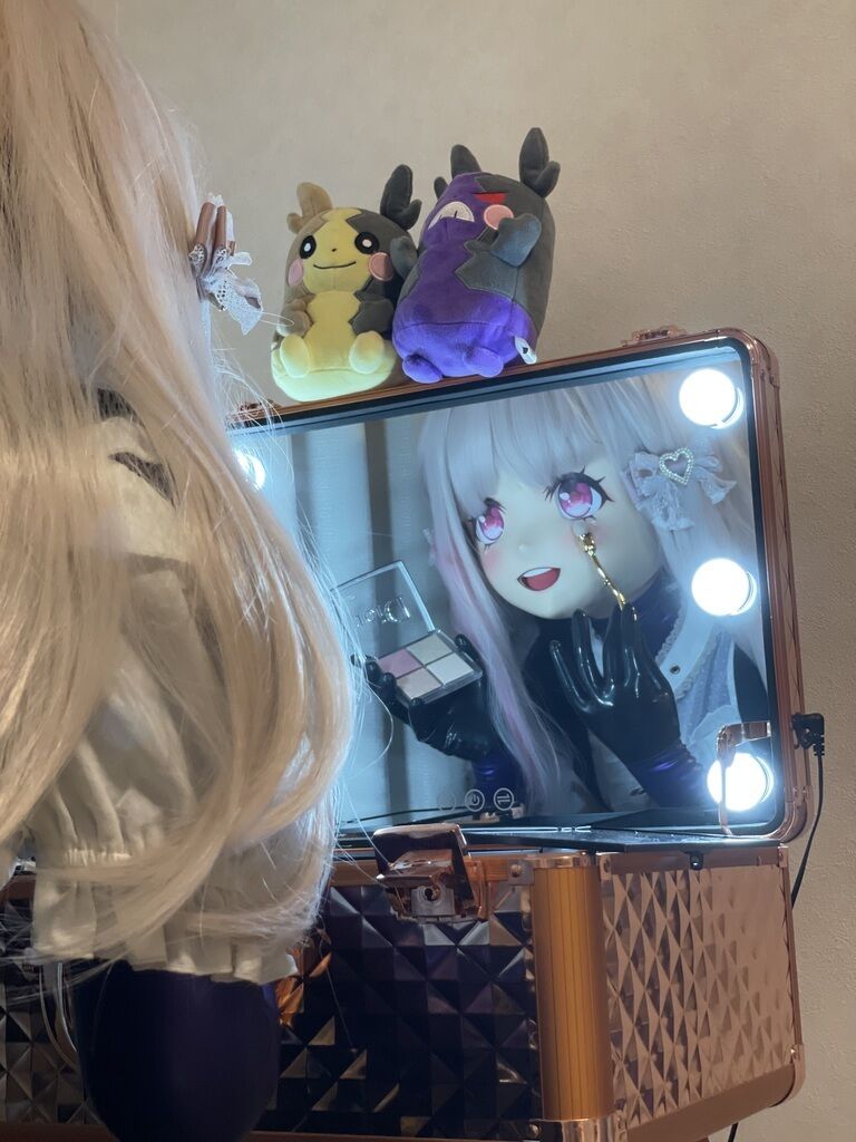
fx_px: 1715
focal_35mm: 52
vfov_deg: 36.8
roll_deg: +3.2
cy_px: 571
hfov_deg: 28.0
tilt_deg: +10.3
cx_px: 428
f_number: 2
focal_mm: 6
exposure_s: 1/50
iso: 200
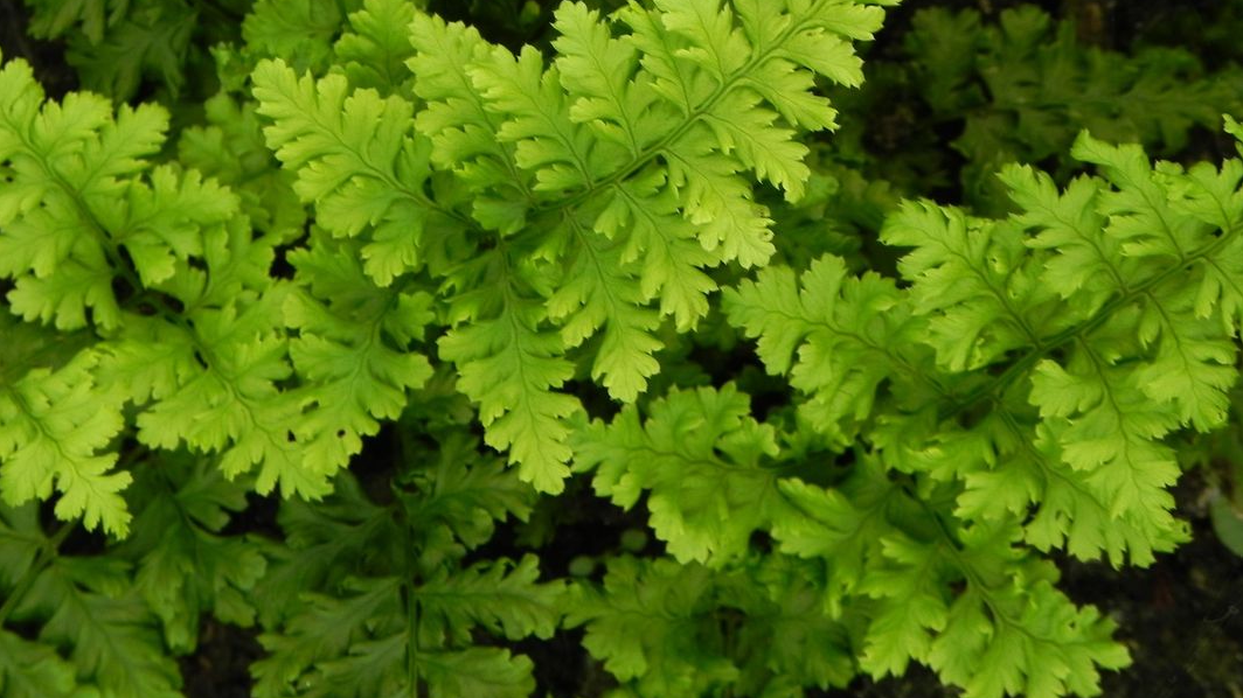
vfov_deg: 6.9
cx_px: 621
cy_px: 264
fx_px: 5833
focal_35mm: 177
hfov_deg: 12.2
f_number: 5
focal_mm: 28.8
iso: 160
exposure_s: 1/40
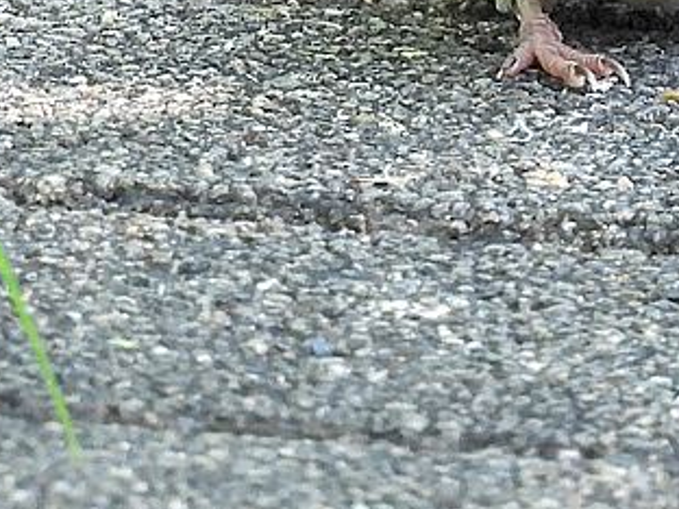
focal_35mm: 3078
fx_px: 60376
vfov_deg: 0.5
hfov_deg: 0.6
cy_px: -111
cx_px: 594
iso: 450
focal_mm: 214
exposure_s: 1/125
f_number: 6.3
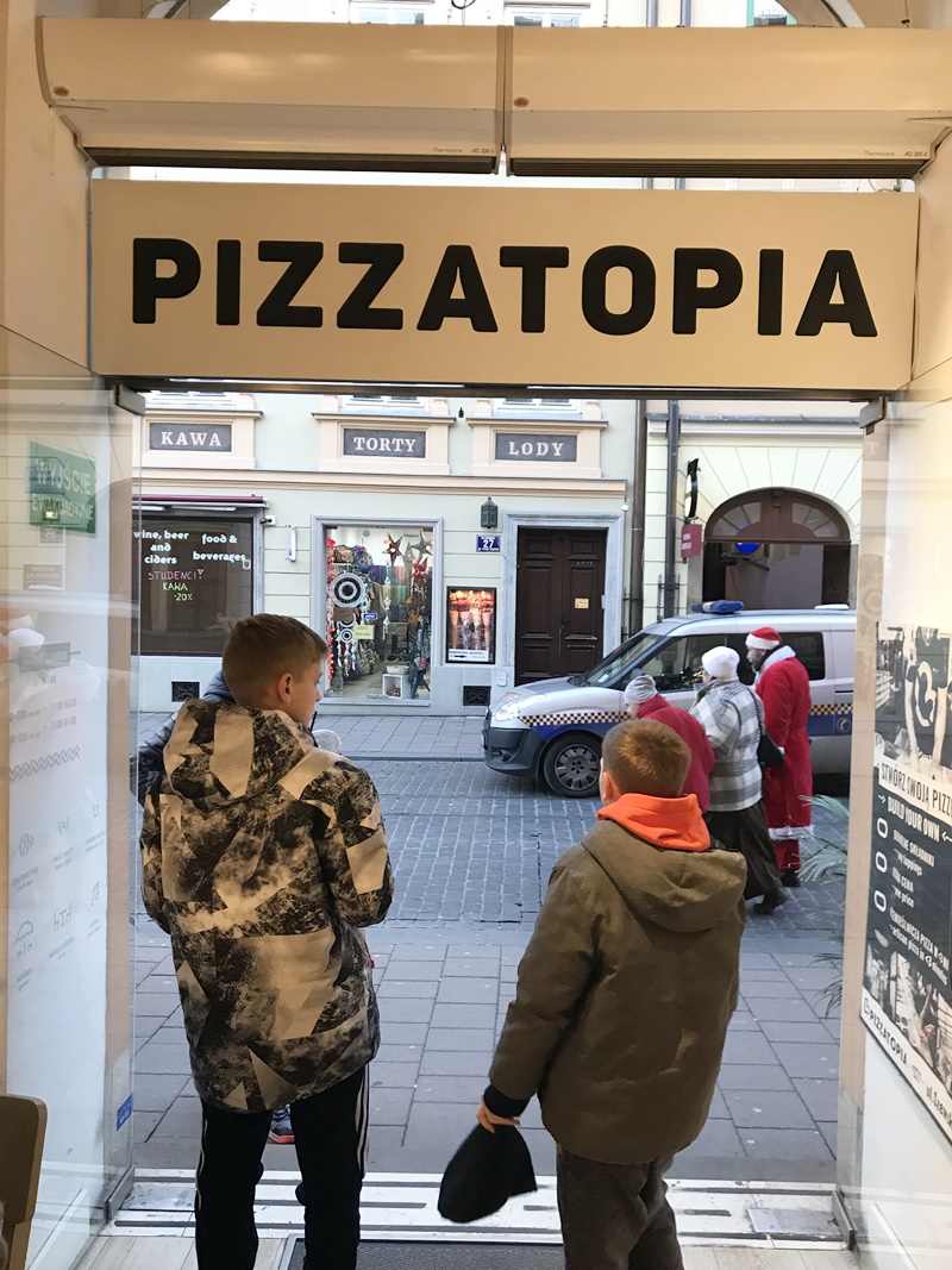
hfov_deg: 49.7
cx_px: 476
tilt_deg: -0.6
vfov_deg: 63.4
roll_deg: -0.1
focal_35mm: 28
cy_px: 635
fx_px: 1027
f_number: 1.8
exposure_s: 1/25
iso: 40
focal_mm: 3.99
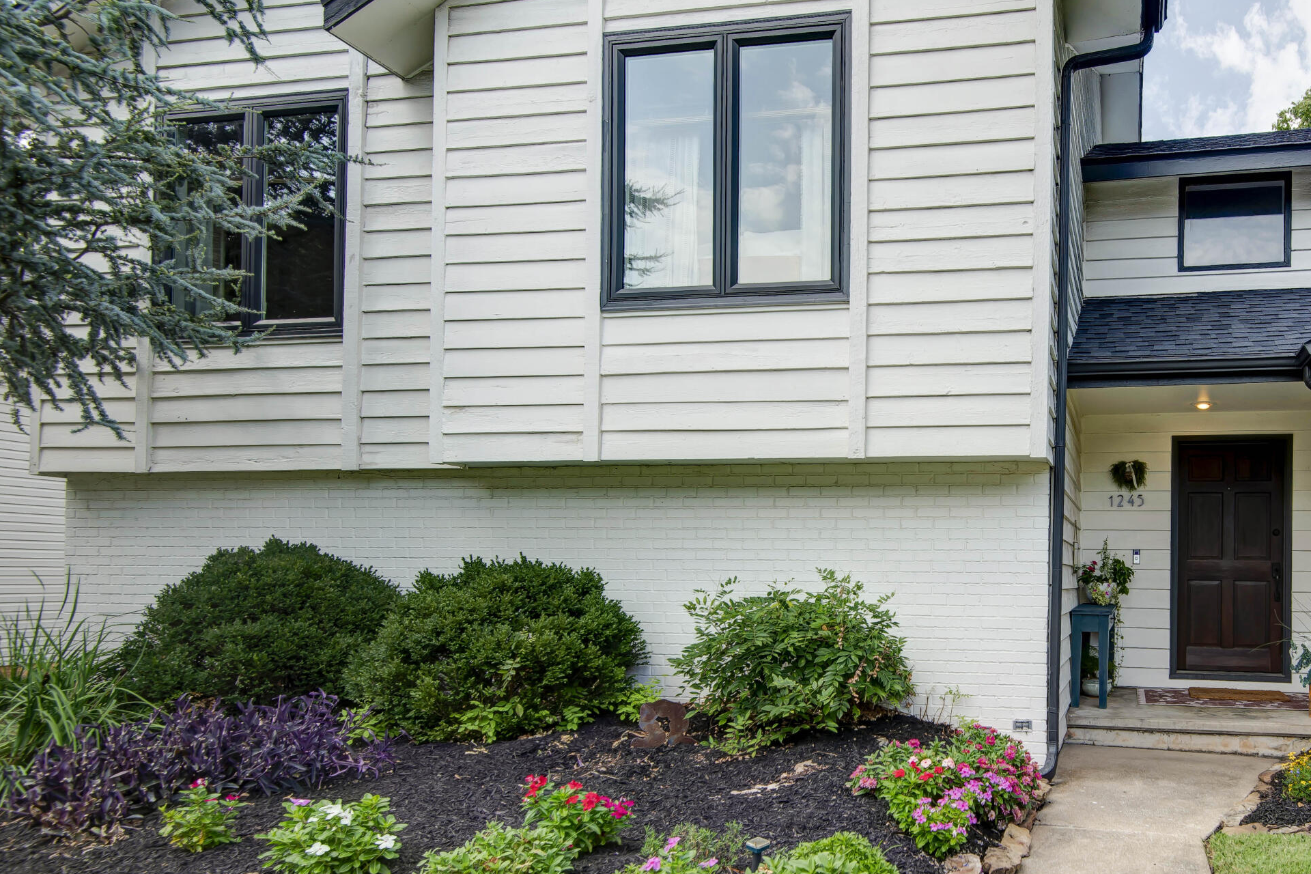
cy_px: 565
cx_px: 985
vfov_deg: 50.6
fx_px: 910
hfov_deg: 67.0
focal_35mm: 25
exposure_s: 1/250
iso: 100
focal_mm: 16
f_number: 6.7
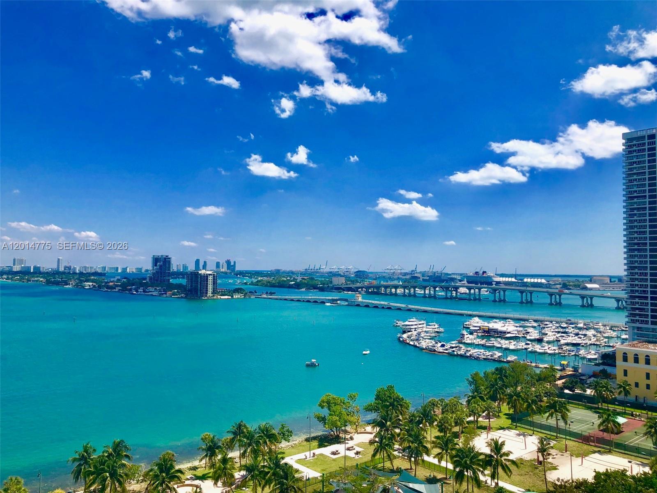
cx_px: 328
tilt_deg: +2.6
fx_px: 531
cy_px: 246
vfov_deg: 49.7
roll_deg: -1.8
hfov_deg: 63.4
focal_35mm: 28
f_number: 1.8
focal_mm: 4
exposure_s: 1/3472
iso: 25
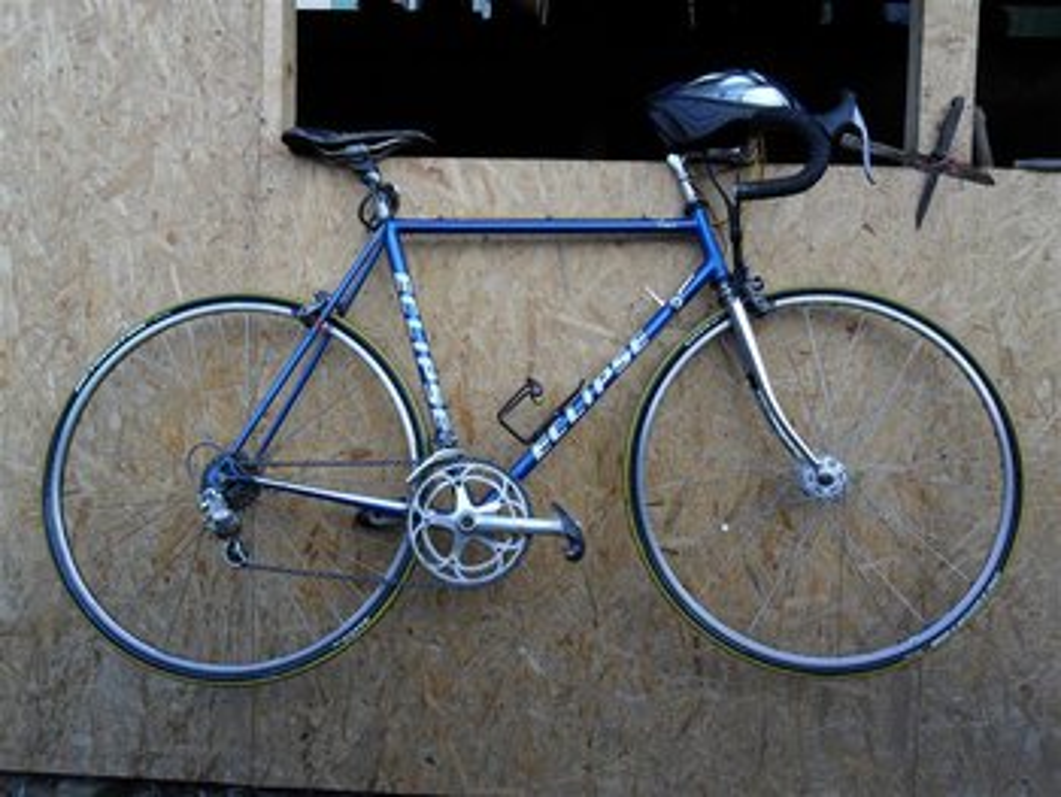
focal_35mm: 32
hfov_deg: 56.8
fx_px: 981
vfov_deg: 44.2
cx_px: 530
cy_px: 398
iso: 120
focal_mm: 5.7
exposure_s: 1/45
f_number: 3.7
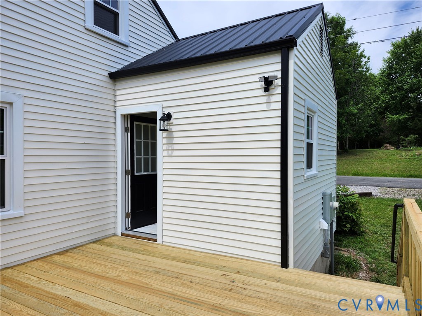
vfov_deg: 58.9
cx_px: 211
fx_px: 280
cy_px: 158
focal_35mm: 23
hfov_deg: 73.9
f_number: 1.8
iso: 25
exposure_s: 1/1904
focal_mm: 5.54
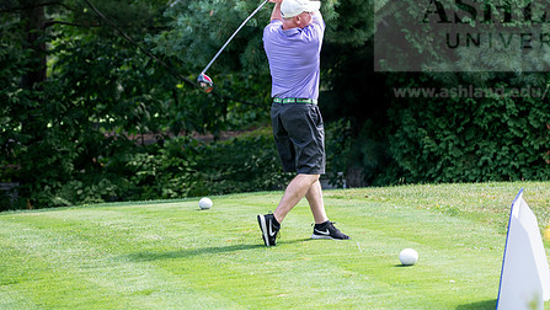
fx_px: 1824
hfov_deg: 17.1
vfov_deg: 9.7
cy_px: 117
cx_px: 337
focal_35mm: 125
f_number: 3.2
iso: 320
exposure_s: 1/800
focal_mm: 92
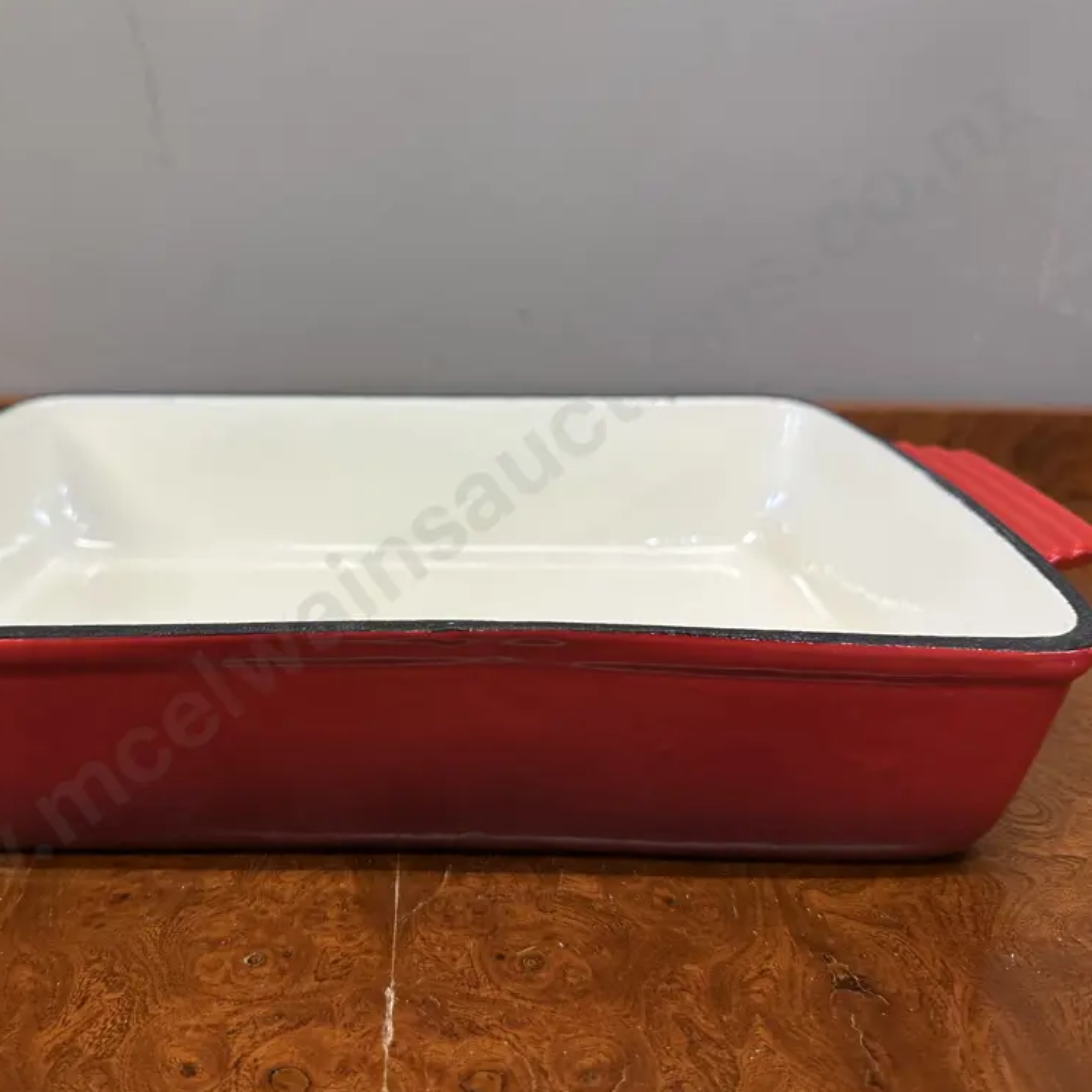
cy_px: 544
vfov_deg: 55.6
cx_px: 423
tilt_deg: -20.6
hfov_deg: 55.1
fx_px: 1035
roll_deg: -1.0
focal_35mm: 29
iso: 200
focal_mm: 6.86
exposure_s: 1/100
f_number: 1.78
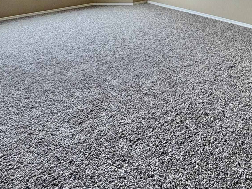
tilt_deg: +1.3
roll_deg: +0.5
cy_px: -58
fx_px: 269
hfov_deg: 49.2
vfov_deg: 30.3
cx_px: 171
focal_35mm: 37
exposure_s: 1/130
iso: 125
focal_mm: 2.22
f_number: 2.2
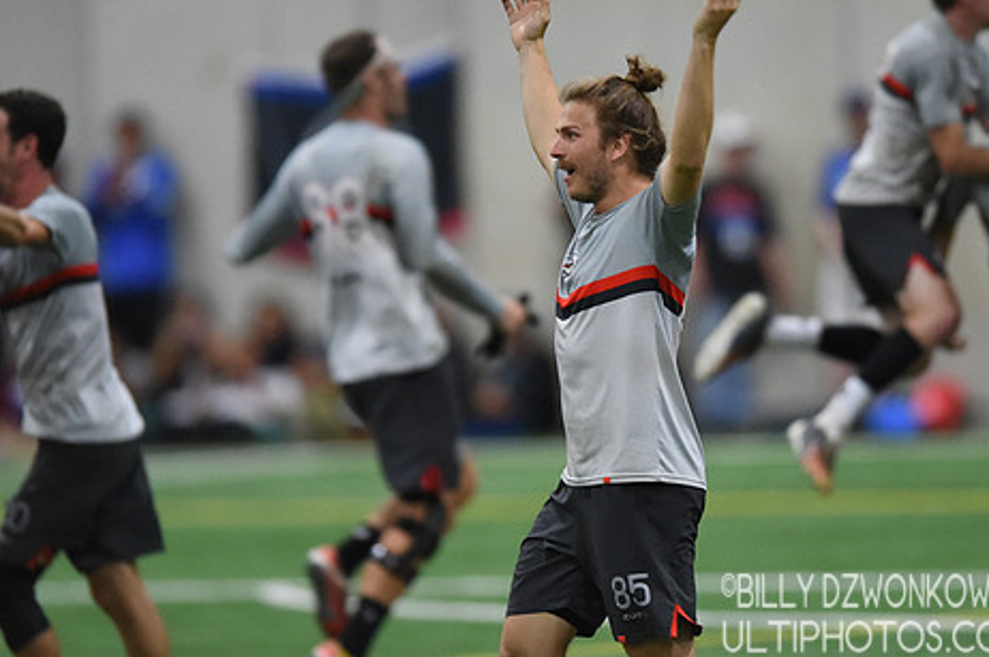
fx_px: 13776
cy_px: 266
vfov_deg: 2.7
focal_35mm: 502
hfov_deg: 4.1
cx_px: 584
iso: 10000
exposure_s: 1/500
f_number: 2.8
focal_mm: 400
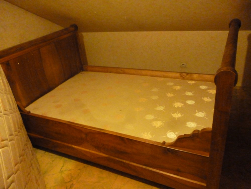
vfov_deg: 49.7
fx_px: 203
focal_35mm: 28
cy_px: 94
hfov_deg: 63.4
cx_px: 126
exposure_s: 1/15
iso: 1000
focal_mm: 5
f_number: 3.1
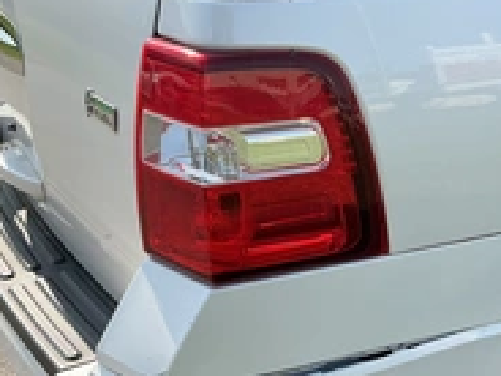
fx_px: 883
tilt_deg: -22.2
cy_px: 218
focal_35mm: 61
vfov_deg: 24.0
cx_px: 387
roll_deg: -0.9
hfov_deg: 31.0
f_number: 1.8
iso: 25
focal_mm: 3
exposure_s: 1/869
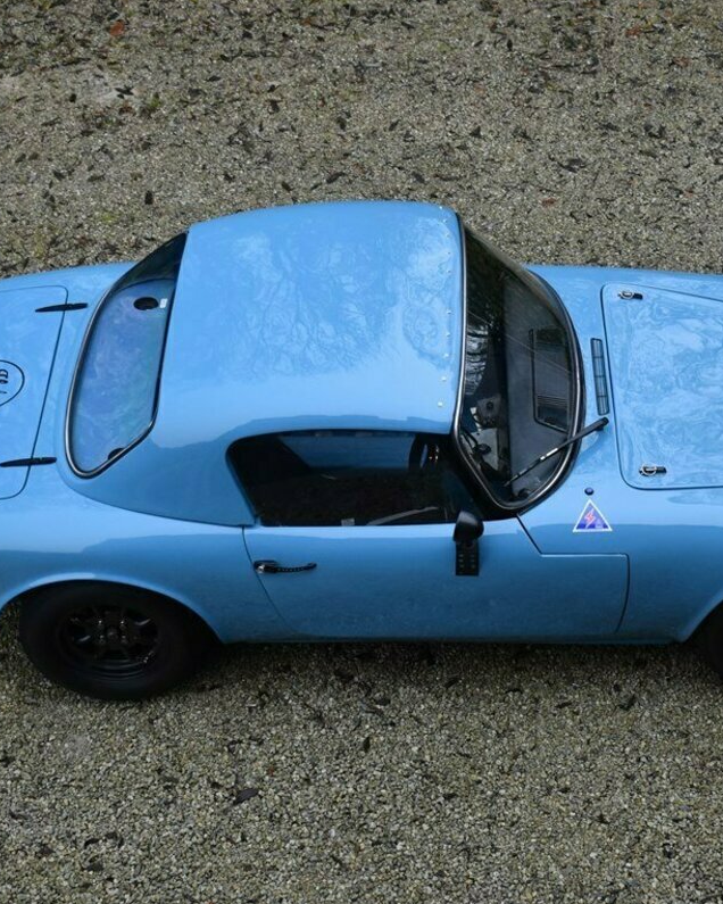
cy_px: 453
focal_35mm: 51
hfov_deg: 29.7
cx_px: 410
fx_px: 1364
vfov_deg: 36.7
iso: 640
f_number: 3.8
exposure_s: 1/250
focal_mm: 24
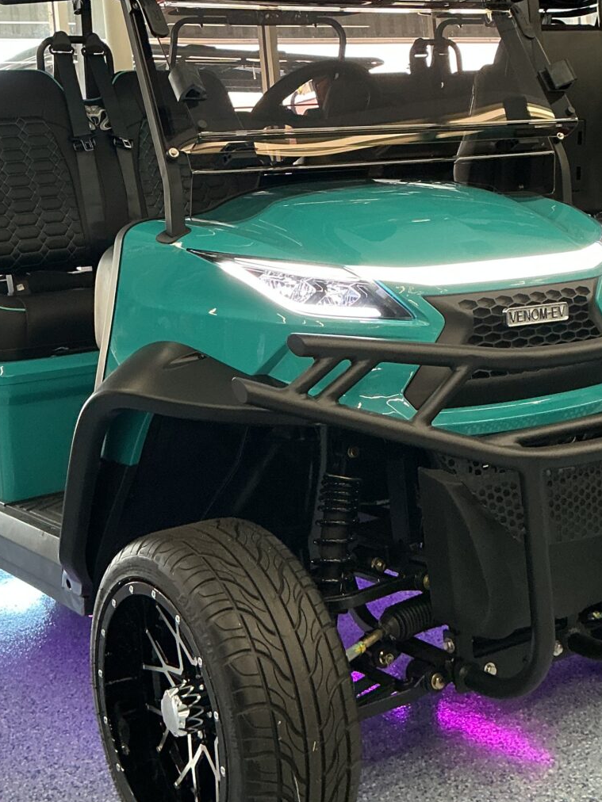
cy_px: 201
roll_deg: +5.4
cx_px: 270
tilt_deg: +0.6
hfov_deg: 26.5
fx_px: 1275
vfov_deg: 34.2
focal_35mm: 55
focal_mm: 3
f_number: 1.8
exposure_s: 1/60
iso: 125
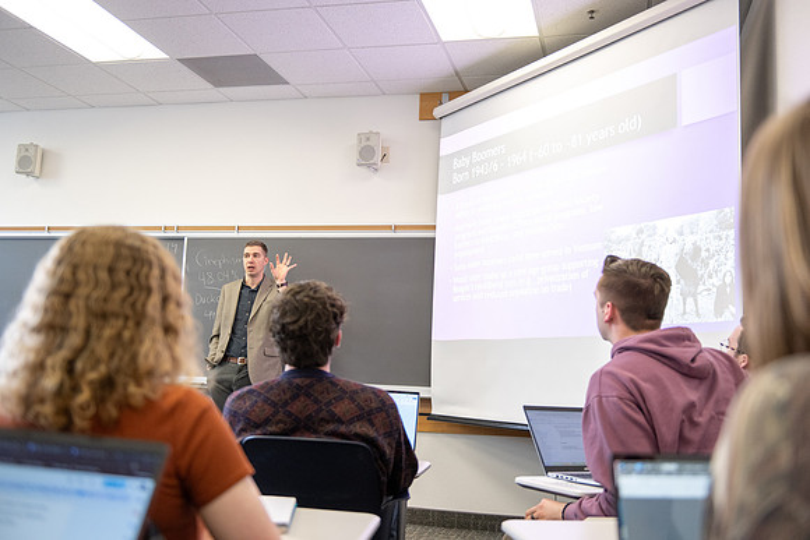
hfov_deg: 52.7
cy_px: 270
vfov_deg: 36.6
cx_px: 405
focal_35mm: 36
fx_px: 818
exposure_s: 1/200
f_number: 2.8
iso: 1250
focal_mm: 35
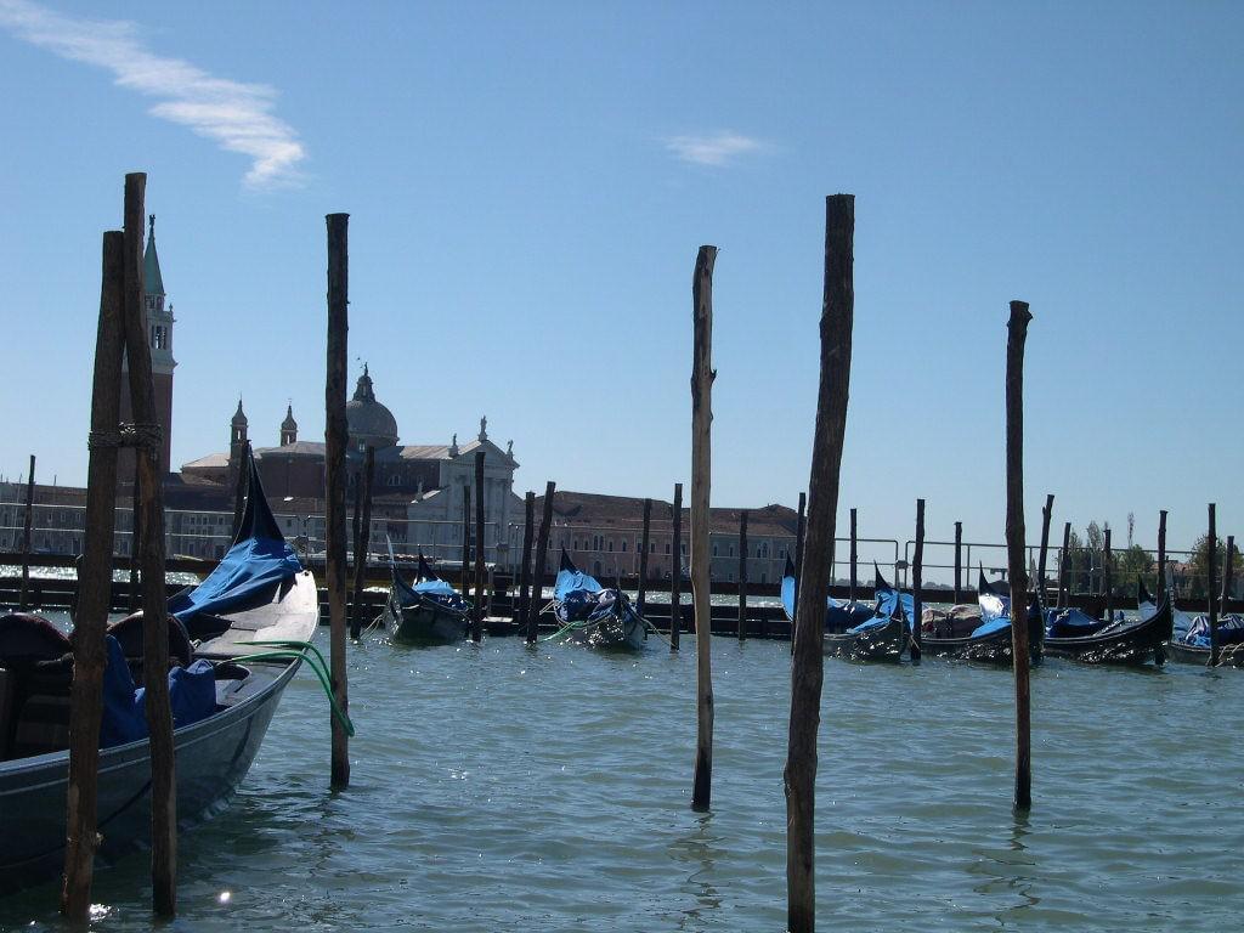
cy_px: 466
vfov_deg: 23.7
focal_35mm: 62
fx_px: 2228
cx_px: 622
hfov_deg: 31.2
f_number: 9.6
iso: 100
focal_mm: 13.2
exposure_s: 1/267
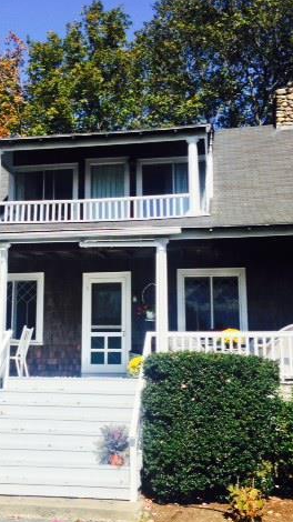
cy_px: 260
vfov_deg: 42.1
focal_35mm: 49
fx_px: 678
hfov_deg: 24.2
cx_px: 81
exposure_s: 1/2584
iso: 50
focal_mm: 4.12
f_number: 2.4
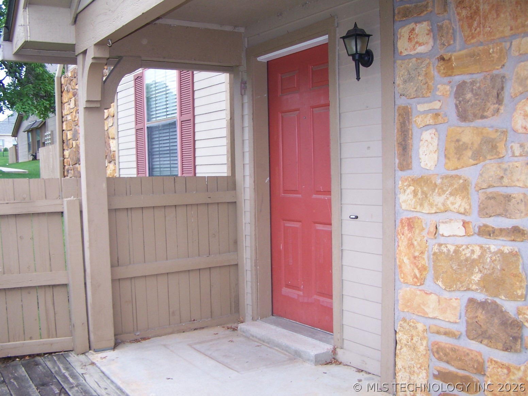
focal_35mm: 38
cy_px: 198
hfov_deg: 49.0
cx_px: 264
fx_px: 580
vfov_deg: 37.7
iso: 80
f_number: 2.8
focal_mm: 6.3
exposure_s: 1/200
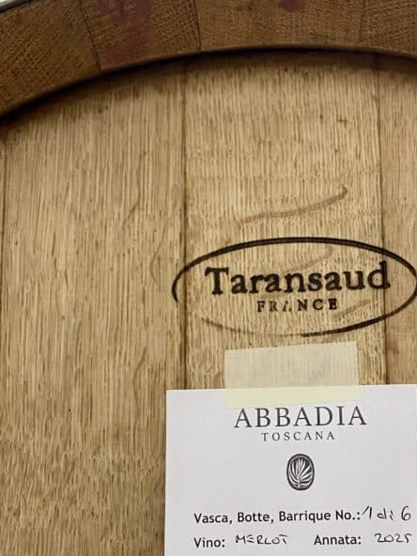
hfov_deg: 32.0
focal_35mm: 45
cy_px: 385
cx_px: 271
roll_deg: -1.8
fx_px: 723
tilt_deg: +9.6
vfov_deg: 41.4
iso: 400
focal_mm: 4.25
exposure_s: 1/33
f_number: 1.8
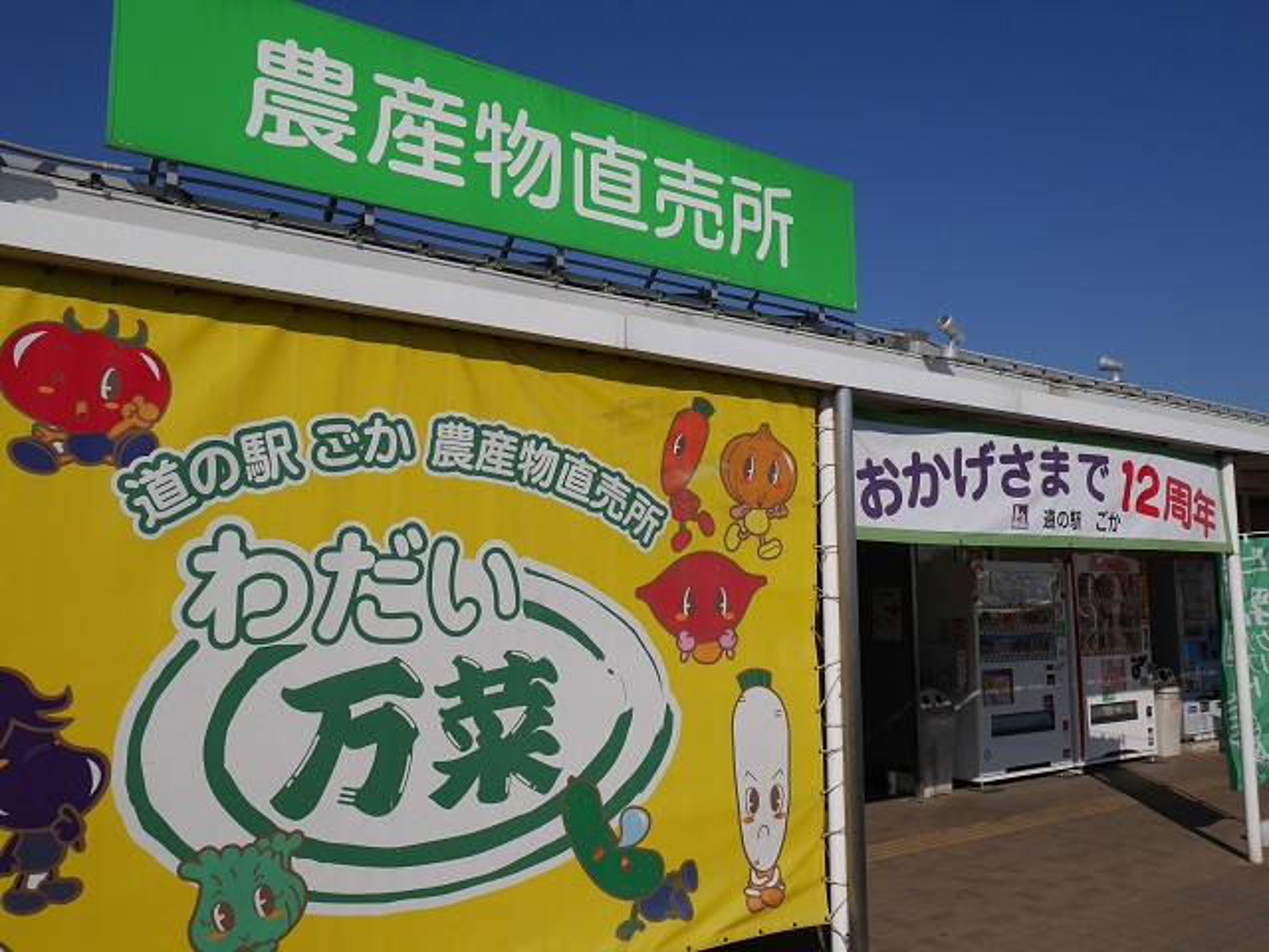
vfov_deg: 46.8
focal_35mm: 30
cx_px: 634
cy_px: 476
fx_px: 1100
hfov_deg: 60.0
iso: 200
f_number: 11
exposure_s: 1/640
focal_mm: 15
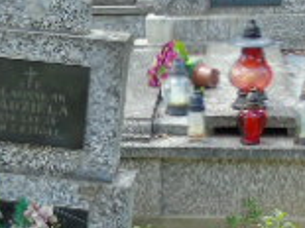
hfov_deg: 16.0
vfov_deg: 12.2
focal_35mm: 120
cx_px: -20
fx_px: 1056
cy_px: 228
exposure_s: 1/80
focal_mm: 5.2
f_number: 3.6
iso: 80
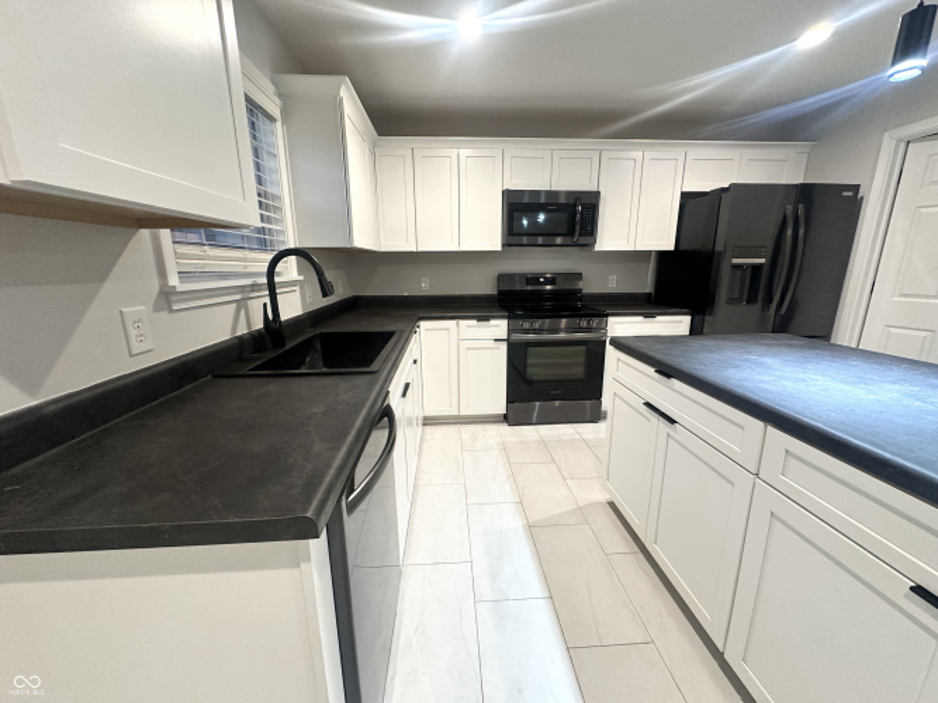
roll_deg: +0.8
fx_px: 379
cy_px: 352
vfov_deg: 85.7
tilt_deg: -11.9
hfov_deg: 102.1
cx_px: 469
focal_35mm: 14
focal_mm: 2.22
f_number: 2.2
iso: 250
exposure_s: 1/60
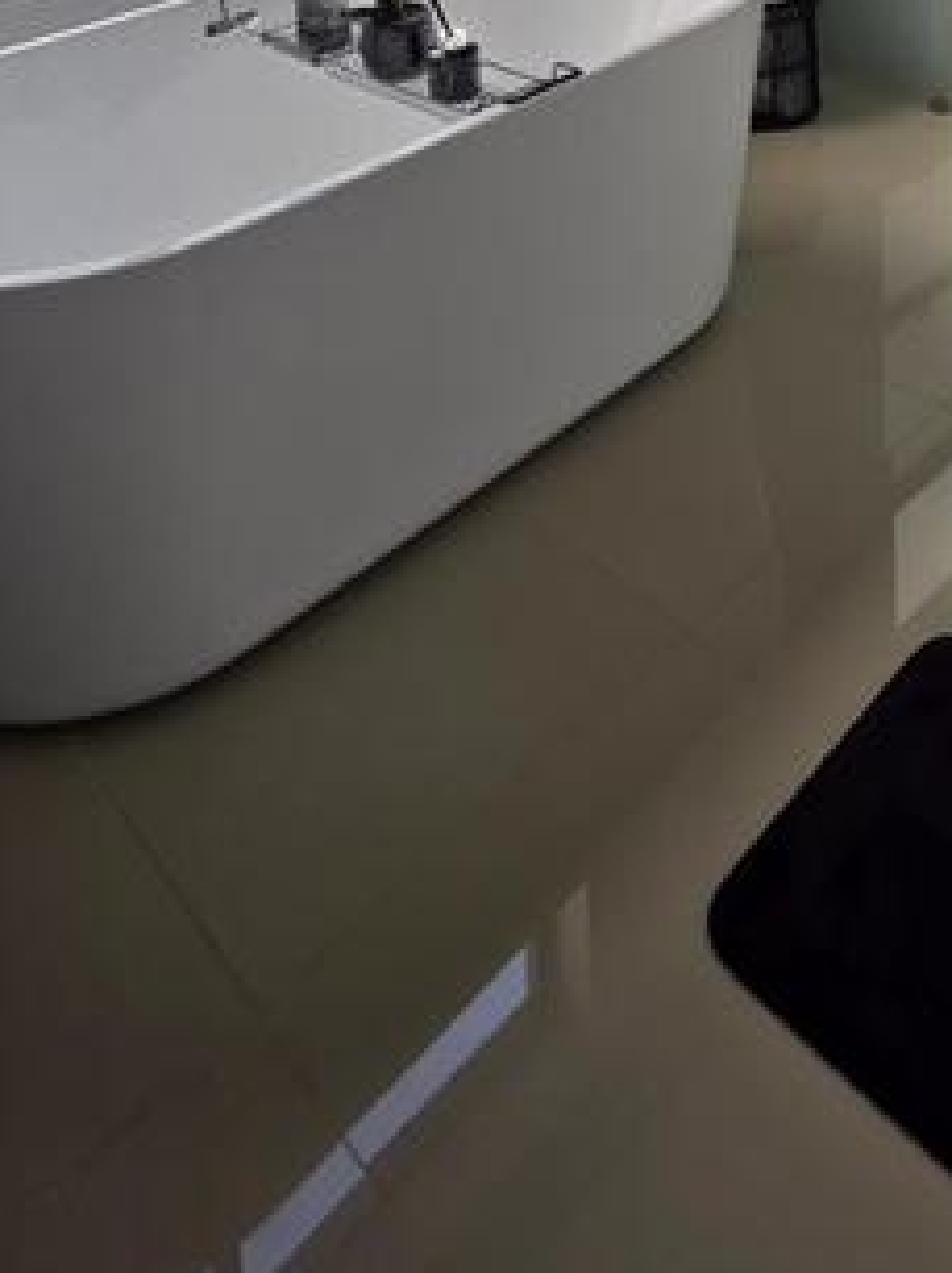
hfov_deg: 41.5
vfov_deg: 36.8
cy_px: -349
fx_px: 1248
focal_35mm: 34
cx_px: 574
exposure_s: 1/103
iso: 20
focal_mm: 2.2
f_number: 1.9
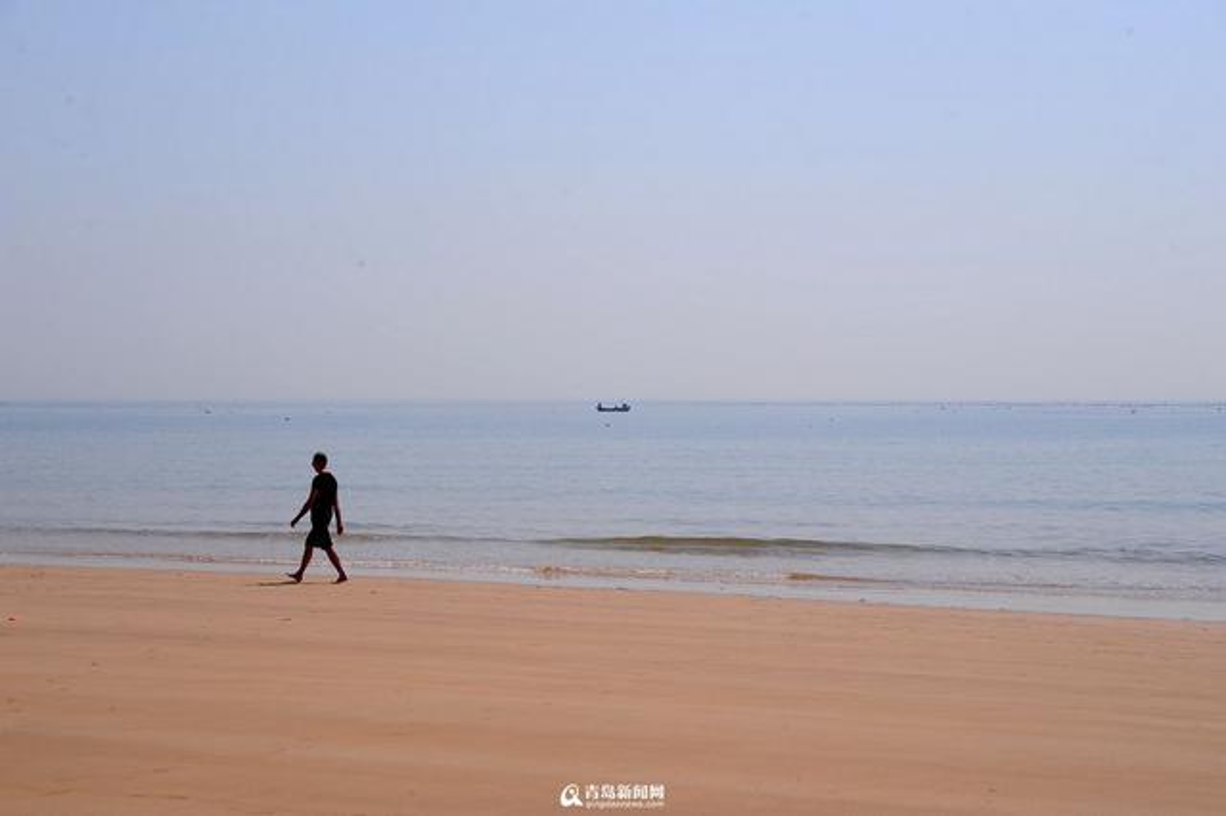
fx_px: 2553
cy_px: 408
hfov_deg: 27.0
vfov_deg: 18.2
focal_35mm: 75
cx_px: 613
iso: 200
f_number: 8
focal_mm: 75
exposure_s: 1/640
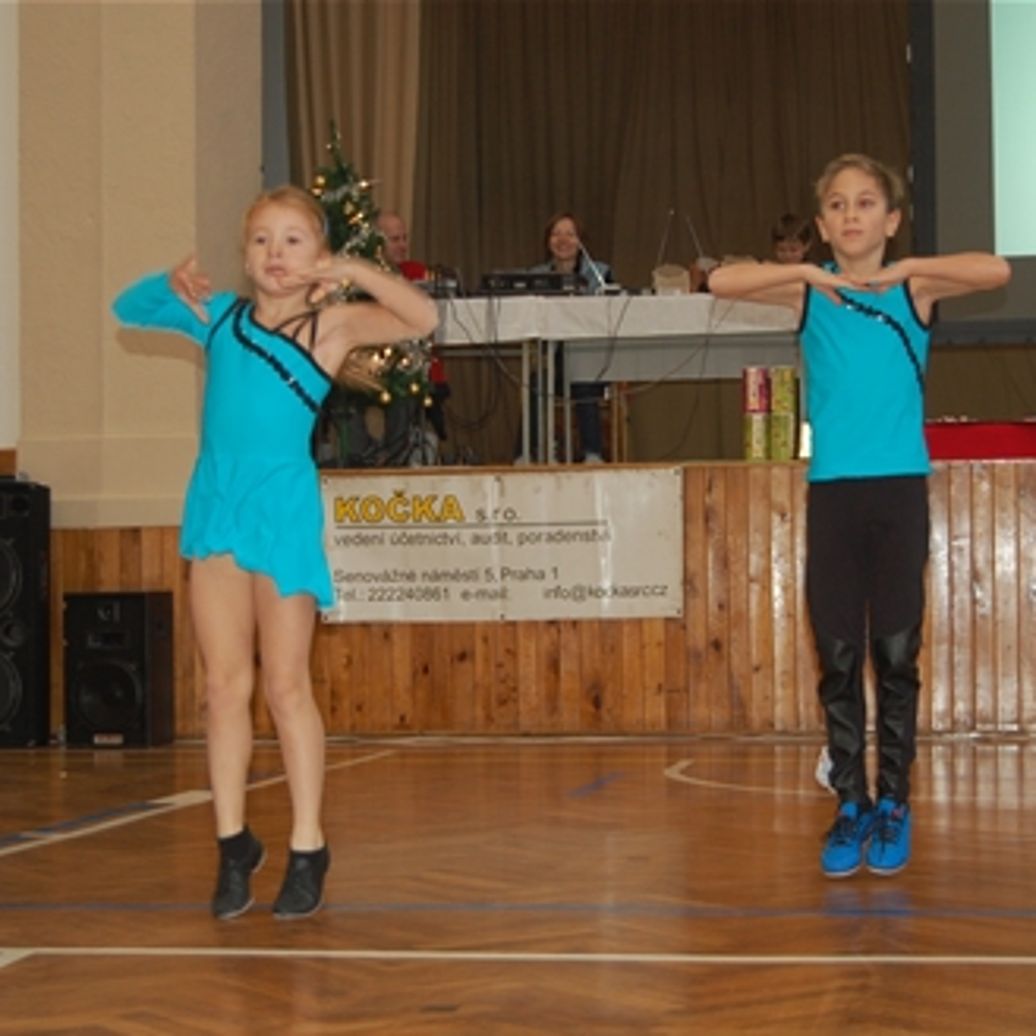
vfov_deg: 25.5
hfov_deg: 25.5
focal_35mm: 68
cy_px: 520
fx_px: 2290
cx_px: 589
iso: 400
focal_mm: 35
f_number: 4.8
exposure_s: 1/60
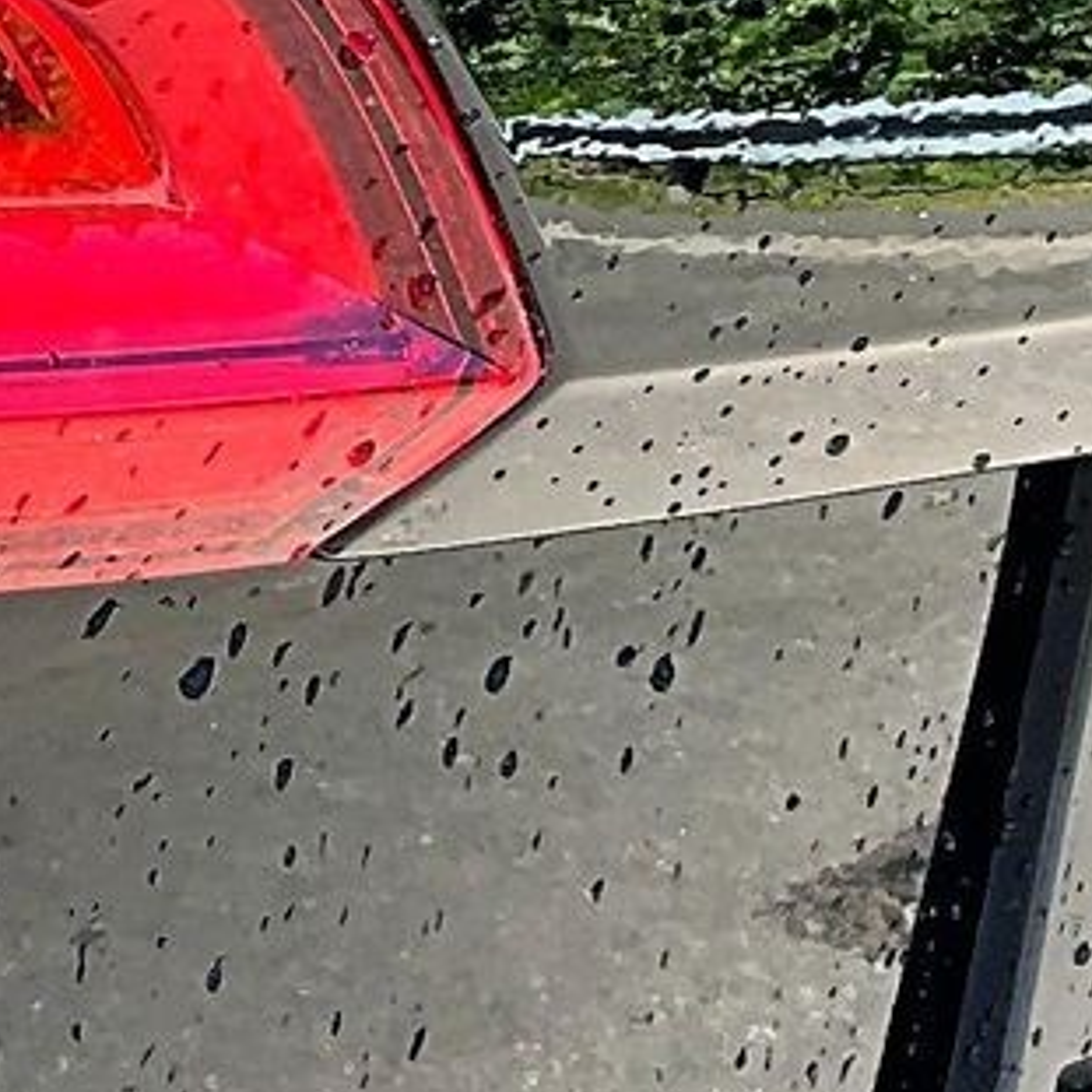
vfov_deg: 12.9
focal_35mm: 132
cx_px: -1650
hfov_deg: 10.9
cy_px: -147
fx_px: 4711
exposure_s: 1/153
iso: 20
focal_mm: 3
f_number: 1.8
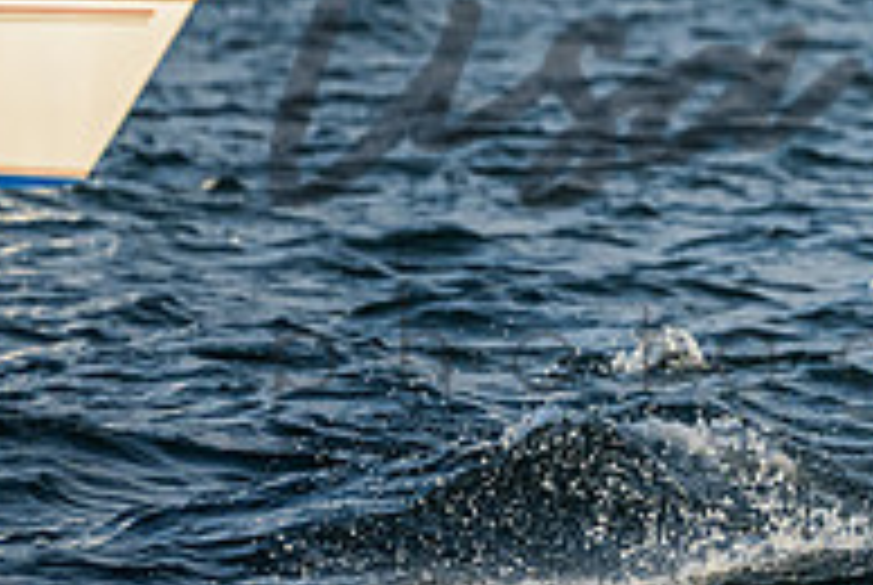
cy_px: -116
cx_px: 1441
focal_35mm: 1205
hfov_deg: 1.7
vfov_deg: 1.1
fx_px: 29265
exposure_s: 1/3200
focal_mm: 310
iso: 640
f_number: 5.3
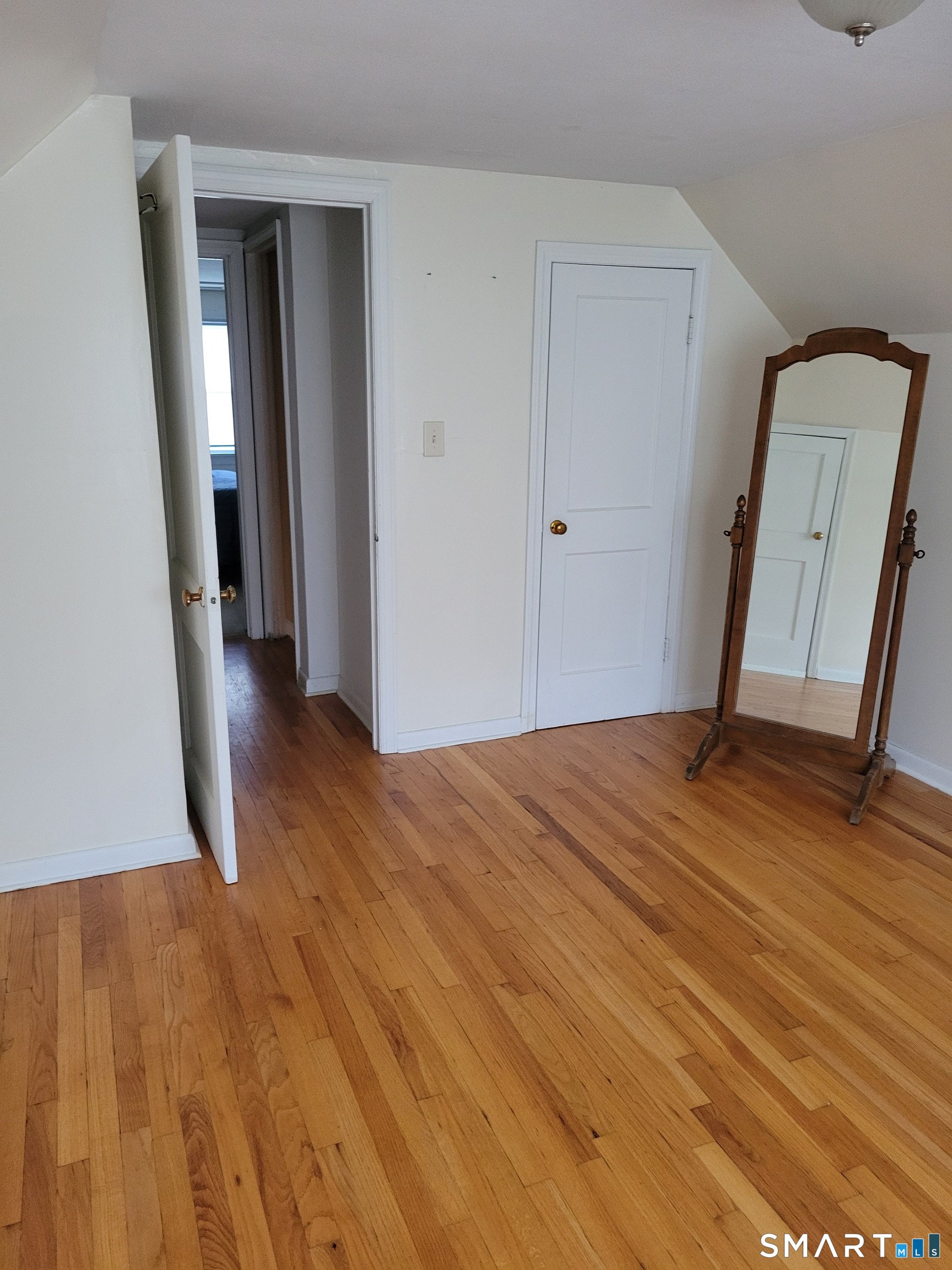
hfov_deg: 53.1
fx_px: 953
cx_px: 476
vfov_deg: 67.3
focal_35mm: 26
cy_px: 635
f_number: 1.8
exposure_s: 1/40
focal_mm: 5.4
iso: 640
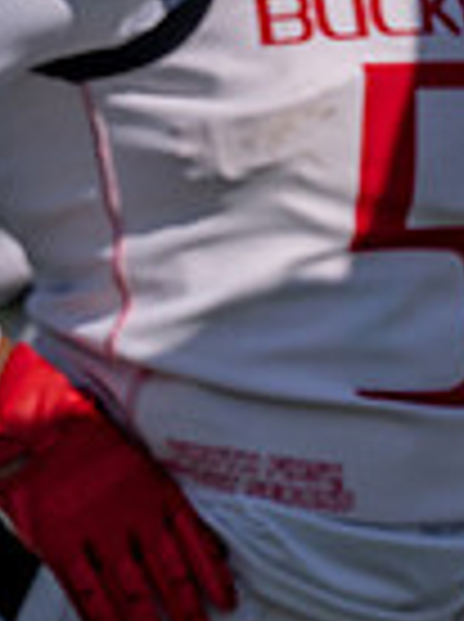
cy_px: 9
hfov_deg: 1.4
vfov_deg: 1.9
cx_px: -514
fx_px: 18914
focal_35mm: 1055
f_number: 4
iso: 160
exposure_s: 1/3200
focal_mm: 235
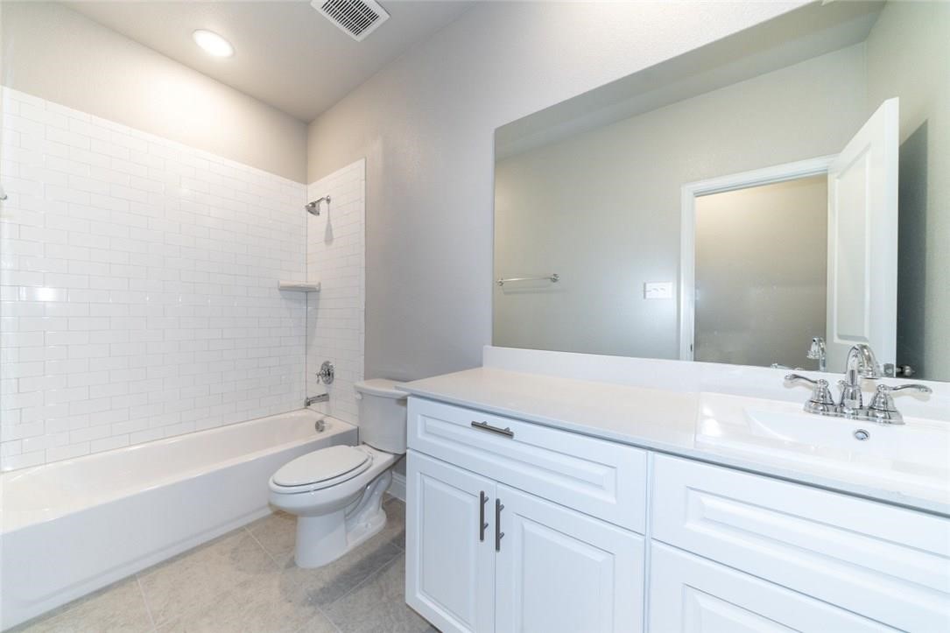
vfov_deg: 90.0
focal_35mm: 12
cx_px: 475
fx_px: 317
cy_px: 316
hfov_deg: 112.6
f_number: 7.1
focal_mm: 12
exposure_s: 1/30
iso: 800
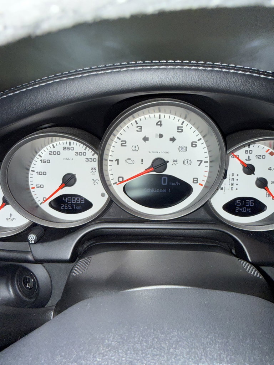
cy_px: 182
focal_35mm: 24
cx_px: 137
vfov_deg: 71.6
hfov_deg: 56.8
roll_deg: -2.8
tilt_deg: -21.0
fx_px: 253
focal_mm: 2.22
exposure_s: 1/122
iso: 80
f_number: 2.2
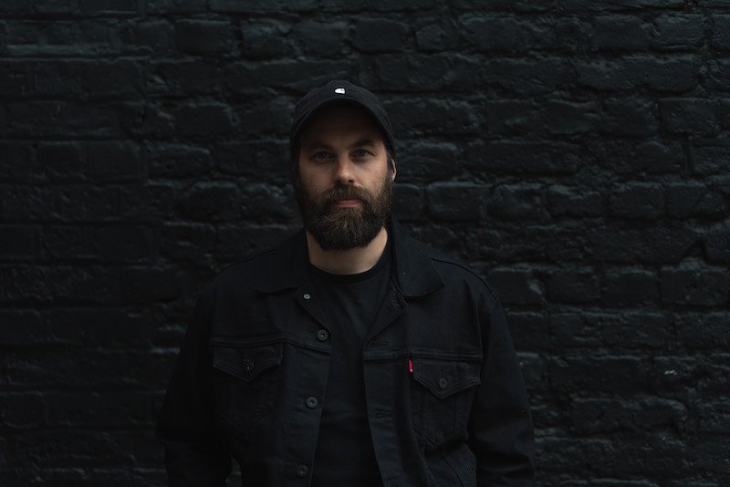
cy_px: 244
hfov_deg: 23.9
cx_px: 365
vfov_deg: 16.1
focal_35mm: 85
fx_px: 1724
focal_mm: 85
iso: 100
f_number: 2.2
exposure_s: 1/400
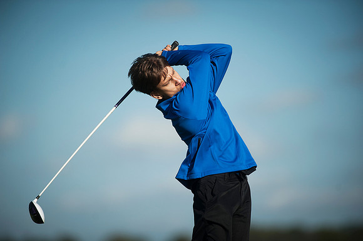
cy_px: 120
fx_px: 3023
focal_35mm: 300
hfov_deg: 6.9
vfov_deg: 4.6
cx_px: 182
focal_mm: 300
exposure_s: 1/8000
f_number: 4
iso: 400
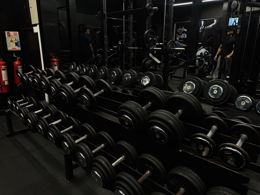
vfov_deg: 56.8
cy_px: 98
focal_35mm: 24
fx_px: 180
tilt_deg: -15.9
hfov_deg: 71.6
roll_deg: -0.2
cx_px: 130
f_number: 1.78
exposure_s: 1/50
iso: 250
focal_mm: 6.76
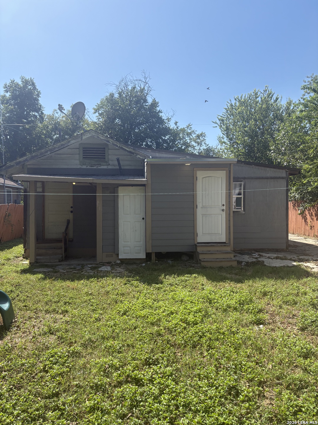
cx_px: 159
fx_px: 318
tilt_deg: +0.6
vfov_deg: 67.3
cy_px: 212
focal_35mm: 26
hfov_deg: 53.1
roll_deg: -0.3
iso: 50
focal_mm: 5.96
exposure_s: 1/2639
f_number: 1.6
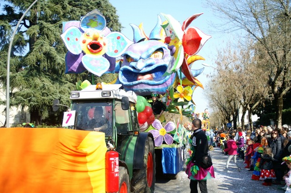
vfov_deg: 31.9
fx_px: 339
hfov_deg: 46.4
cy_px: 96
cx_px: 146
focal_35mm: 42
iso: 100
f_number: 4
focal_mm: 28
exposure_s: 1/500
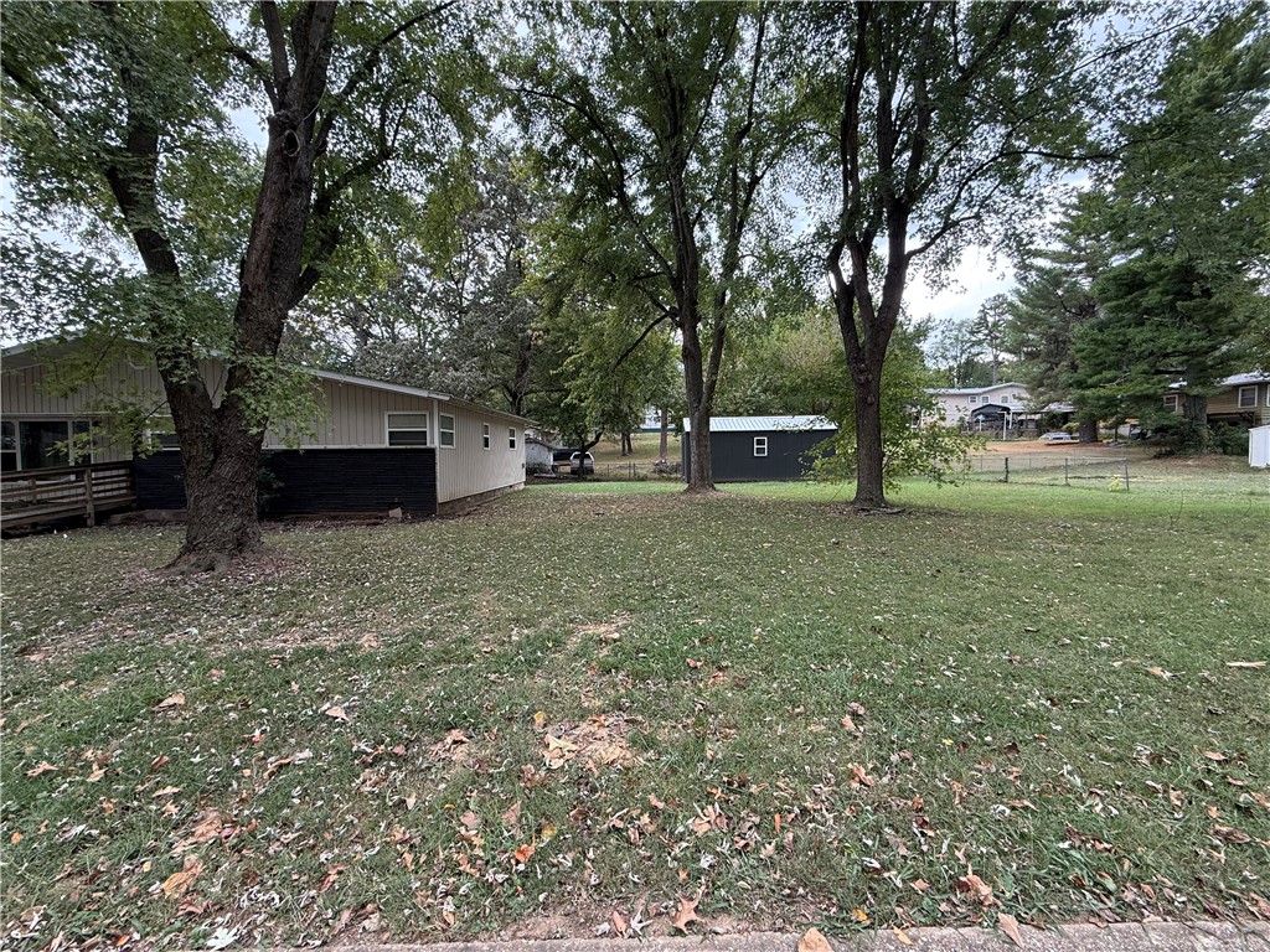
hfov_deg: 102.1
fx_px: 514
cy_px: 476
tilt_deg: -1.5
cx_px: 635
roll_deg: +0.8
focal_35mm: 14
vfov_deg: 85.7
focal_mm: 2.22
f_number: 2.2
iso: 64
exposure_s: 1/142
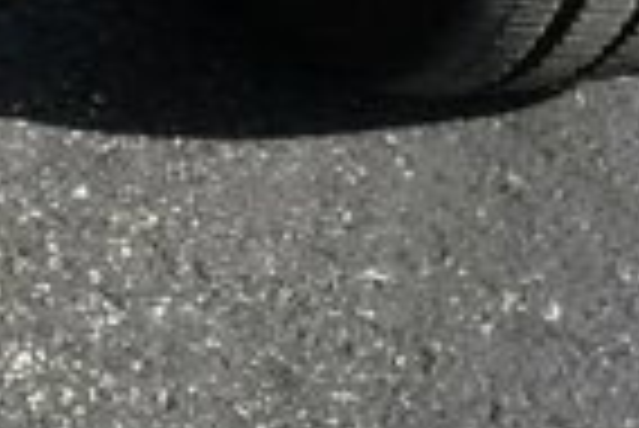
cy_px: -847
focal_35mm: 259
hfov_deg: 7.5
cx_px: -837
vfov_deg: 5.1
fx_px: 4602
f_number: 7.1
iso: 200
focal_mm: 18
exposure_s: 1/250
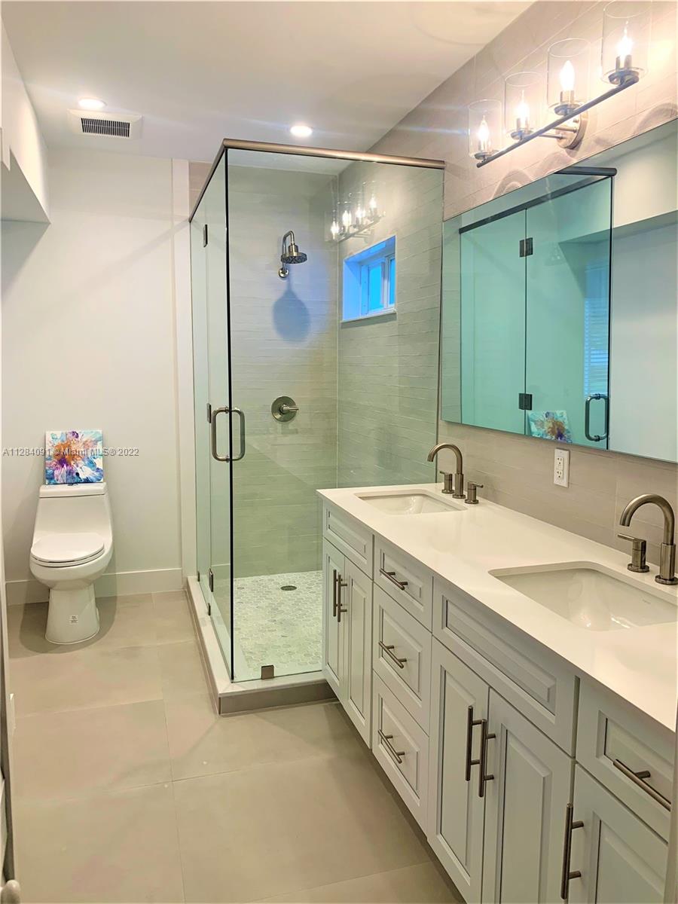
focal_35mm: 26
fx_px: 679
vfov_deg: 67.3
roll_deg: +0.1
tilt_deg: -6.6
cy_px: 452
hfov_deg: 53.1
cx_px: 339
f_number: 1.8
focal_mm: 4.25
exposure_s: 1/60
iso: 50
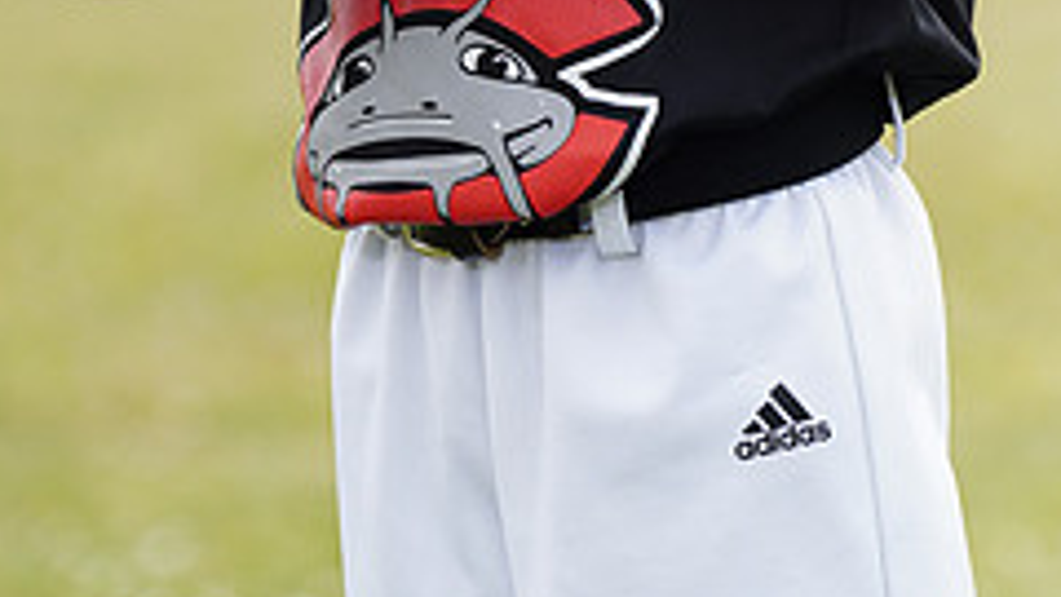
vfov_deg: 2.5
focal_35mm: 477
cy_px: -570
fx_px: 13420
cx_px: 665
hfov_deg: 4.5
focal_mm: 188
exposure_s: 1/250
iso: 100
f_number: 5.6
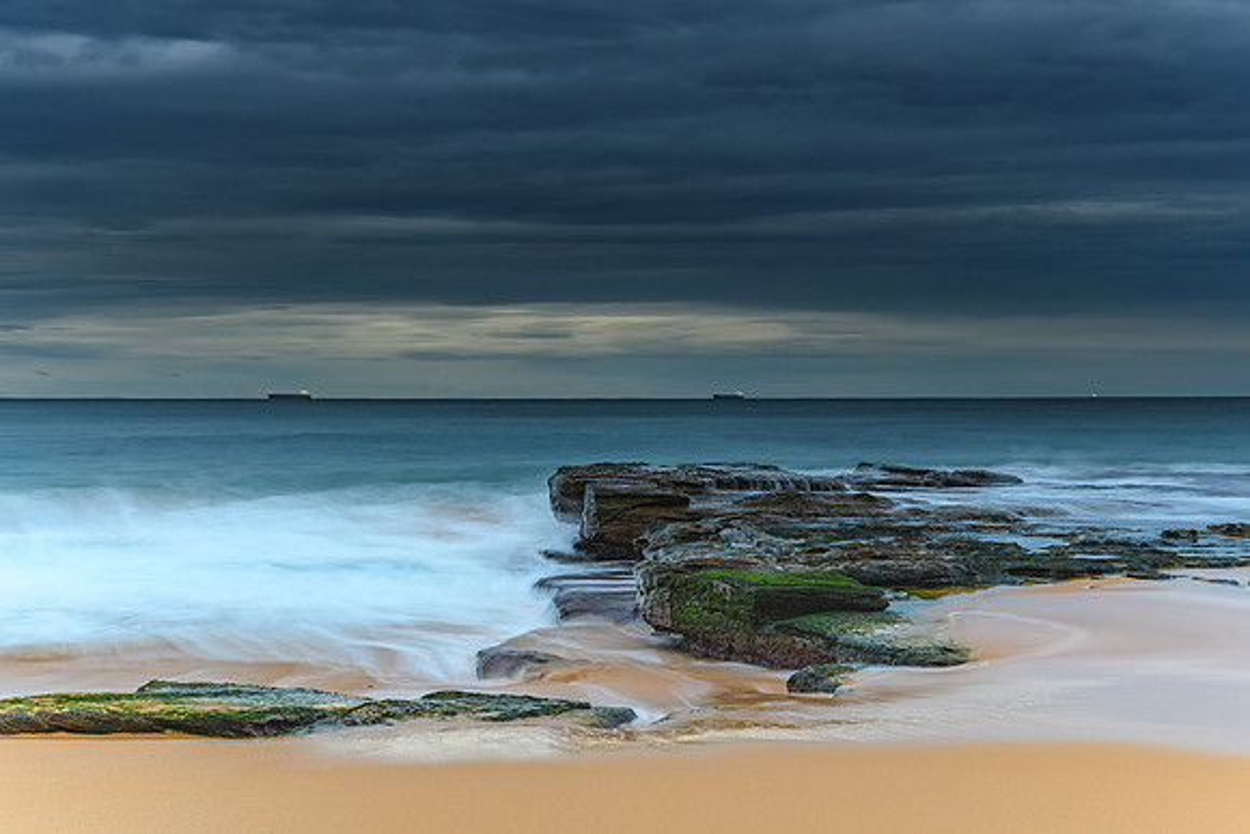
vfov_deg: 25.6
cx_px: 625
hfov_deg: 37.7
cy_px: 417
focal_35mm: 53
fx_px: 1833
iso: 200
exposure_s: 2
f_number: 5
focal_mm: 35
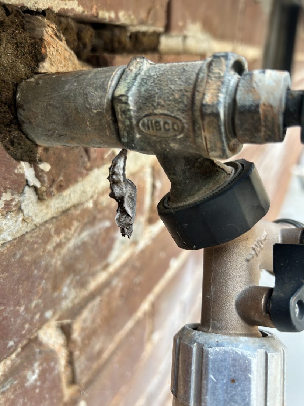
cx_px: 152
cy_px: 203
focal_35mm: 26
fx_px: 304
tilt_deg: -25.9
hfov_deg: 53.1
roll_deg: -3.5
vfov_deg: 67.3
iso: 40
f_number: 1.5
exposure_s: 1/121
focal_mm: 5.7
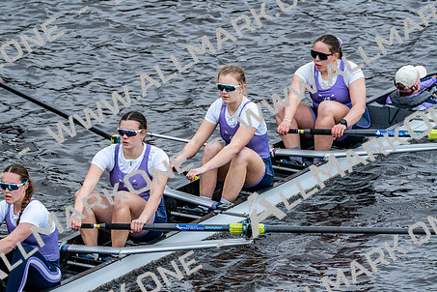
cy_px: 146
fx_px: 7028
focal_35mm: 579
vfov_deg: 2.4
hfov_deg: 3.6
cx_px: 165
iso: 2000
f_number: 6.3
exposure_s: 1/1250
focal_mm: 452
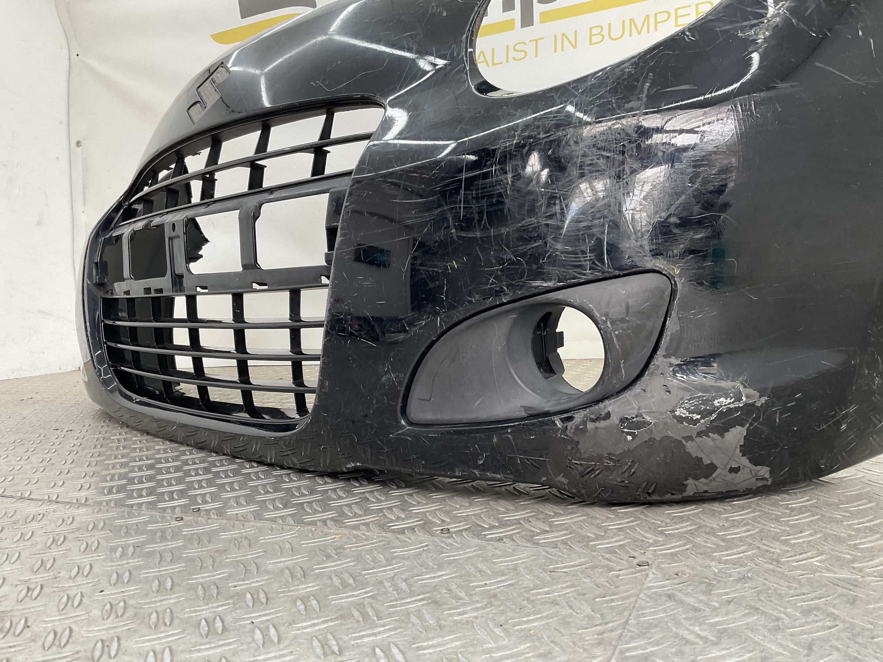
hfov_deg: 61.7
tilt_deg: -6.0
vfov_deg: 48.2
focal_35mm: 29
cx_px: 442
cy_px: 331
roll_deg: +1.7
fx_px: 740
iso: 32
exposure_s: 1/100
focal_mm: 3
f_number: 1.8
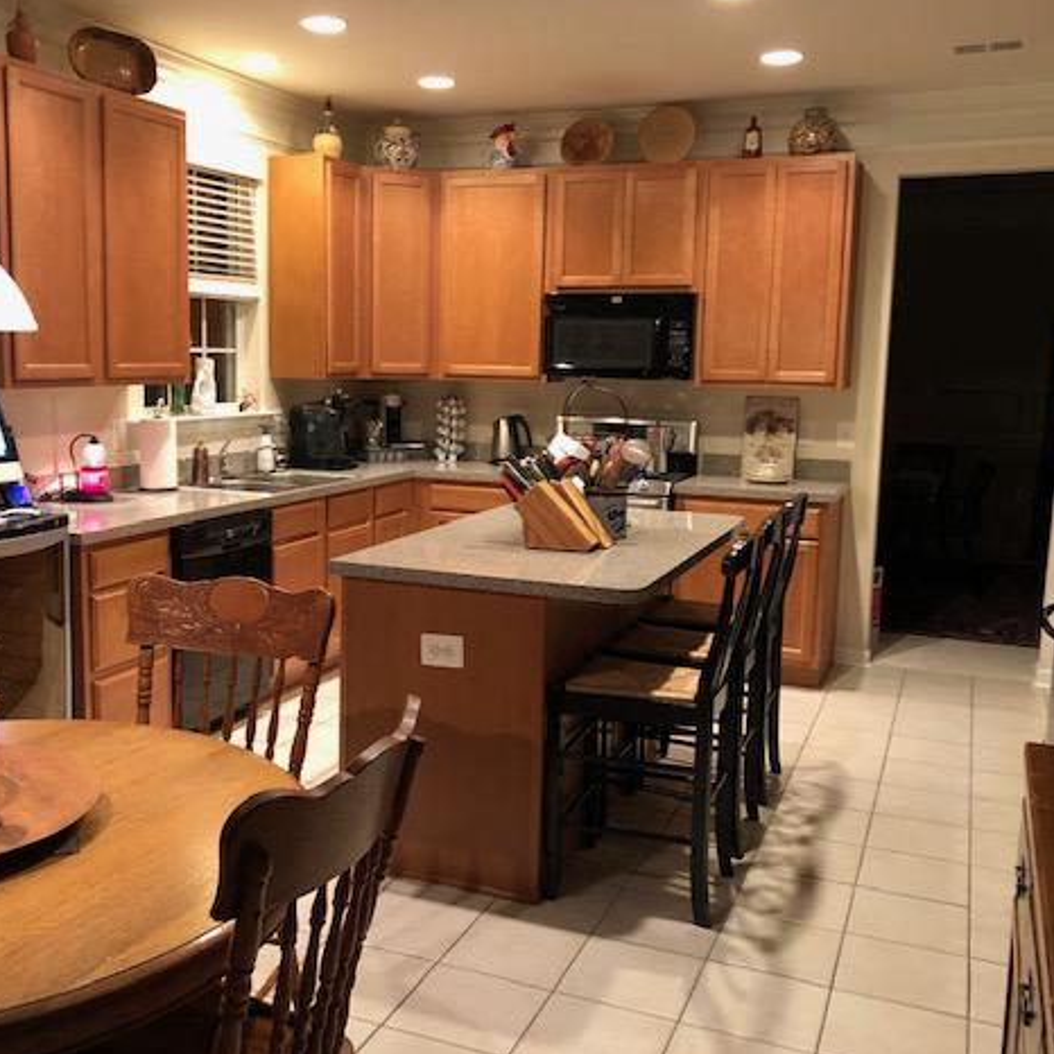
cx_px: 493
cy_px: 522
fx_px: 1171
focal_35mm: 34
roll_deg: -1.8
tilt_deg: -8.8
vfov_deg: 48.5
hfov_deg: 48.4
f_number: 1.8
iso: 100
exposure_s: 1/9
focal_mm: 3.99
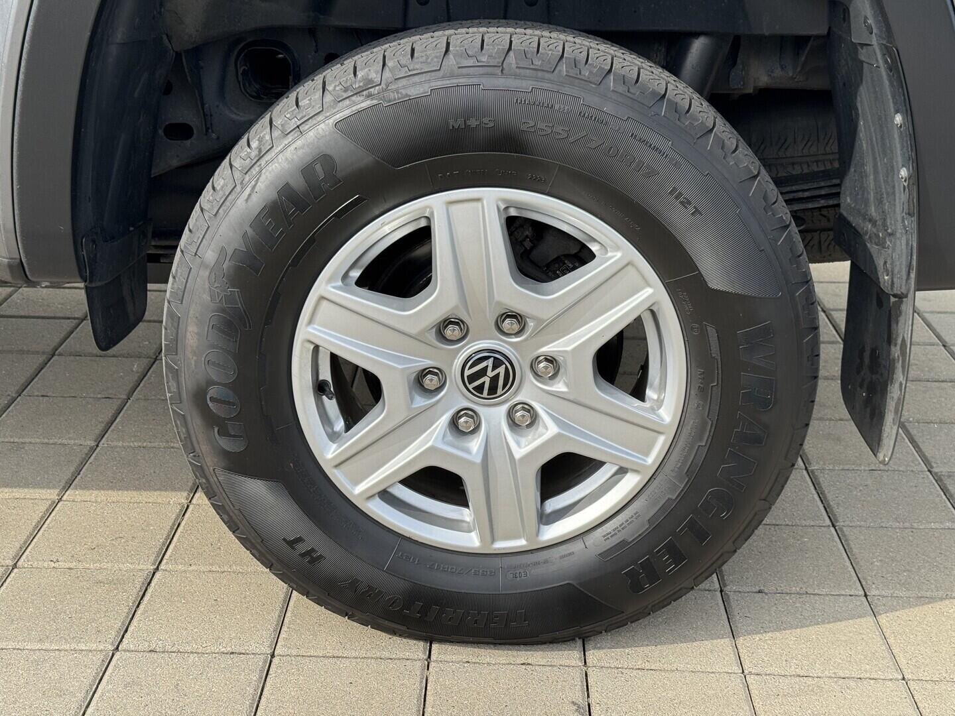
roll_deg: -0.9
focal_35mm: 48
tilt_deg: -20.2
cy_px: 358
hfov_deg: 39.7
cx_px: 478
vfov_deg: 30.3
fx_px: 1324
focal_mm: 6.76
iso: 64
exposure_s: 1/1597
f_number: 1.78
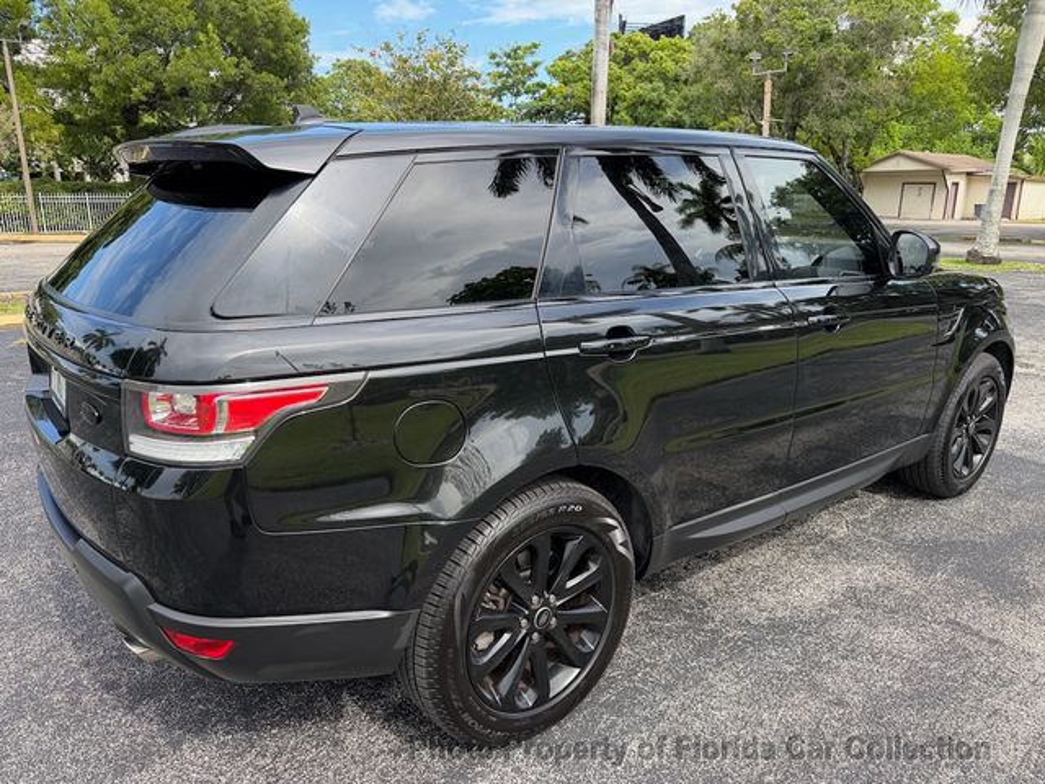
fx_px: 725
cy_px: 392
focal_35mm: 24
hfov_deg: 71.6
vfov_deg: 56.8
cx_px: 522
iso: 100
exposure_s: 1/1060
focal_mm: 6.76
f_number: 1.78
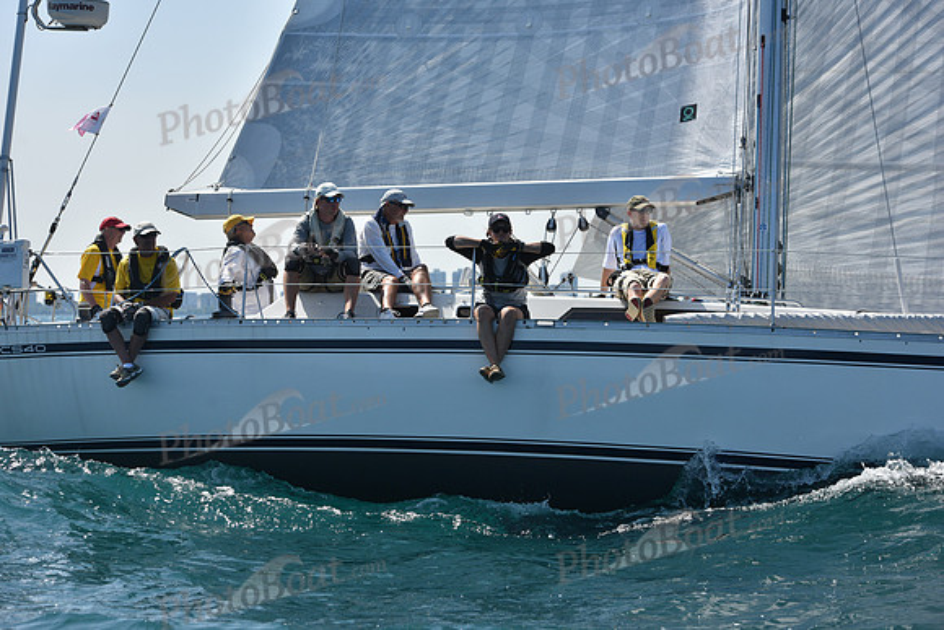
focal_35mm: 100
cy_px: 315
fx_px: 2623
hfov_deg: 20.4
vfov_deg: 13.7
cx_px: 472
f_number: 6.3
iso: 250
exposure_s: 1/1600
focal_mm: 100
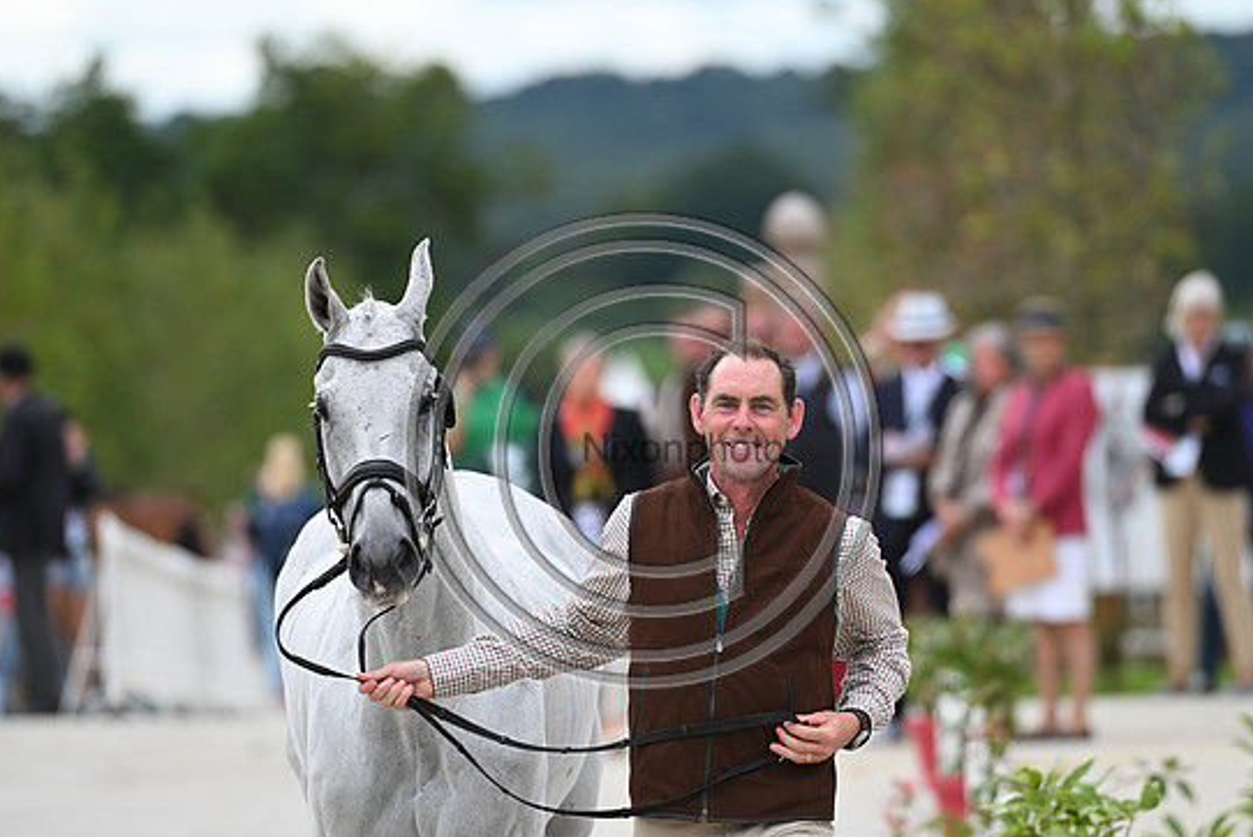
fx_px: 14904
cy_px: 417
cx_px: 617
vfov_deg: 3.2
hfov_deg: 4.8
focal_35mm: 428
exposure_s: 1/1250
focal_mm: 400
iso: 560
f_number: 5.6
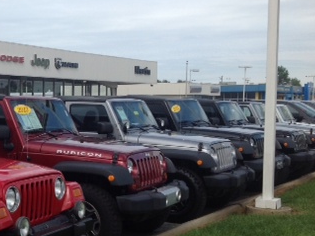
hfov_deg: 26.3
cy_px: 140
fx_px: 646
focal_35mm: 71
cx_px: 21
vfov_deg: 20.7
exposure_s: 1/1439
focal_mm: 4.28
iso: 50
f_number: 2.4
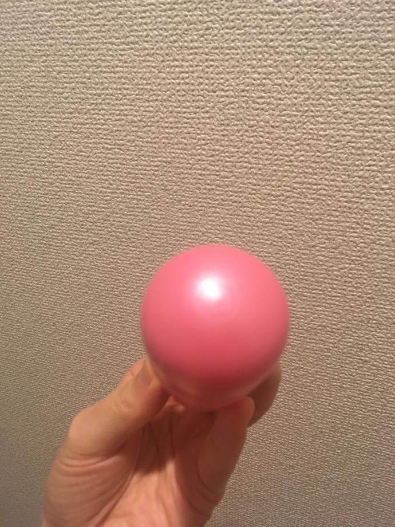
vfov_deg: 61.7
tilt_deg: -30.6
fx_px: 441
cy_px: 264
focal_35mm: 29
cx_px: 198
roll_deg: +2.2
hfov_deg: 48.2
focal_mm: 4.15
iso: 200
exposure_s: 1/33
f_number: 2.2
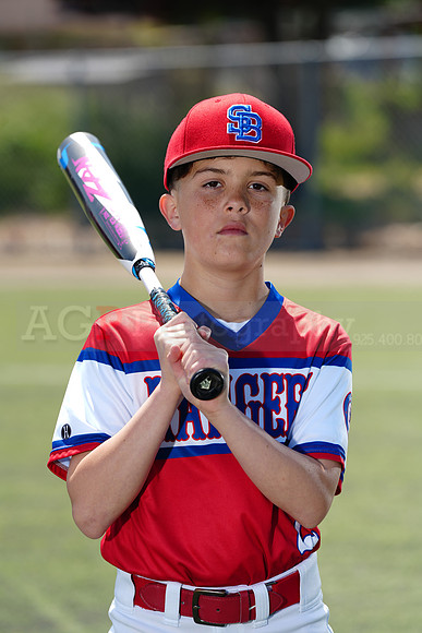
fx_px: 3514
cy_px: 316
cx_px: 211
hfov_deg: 6.9
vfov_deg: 10.3
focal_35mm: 200
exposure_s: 1/250
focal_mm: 200
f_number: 5
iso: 50
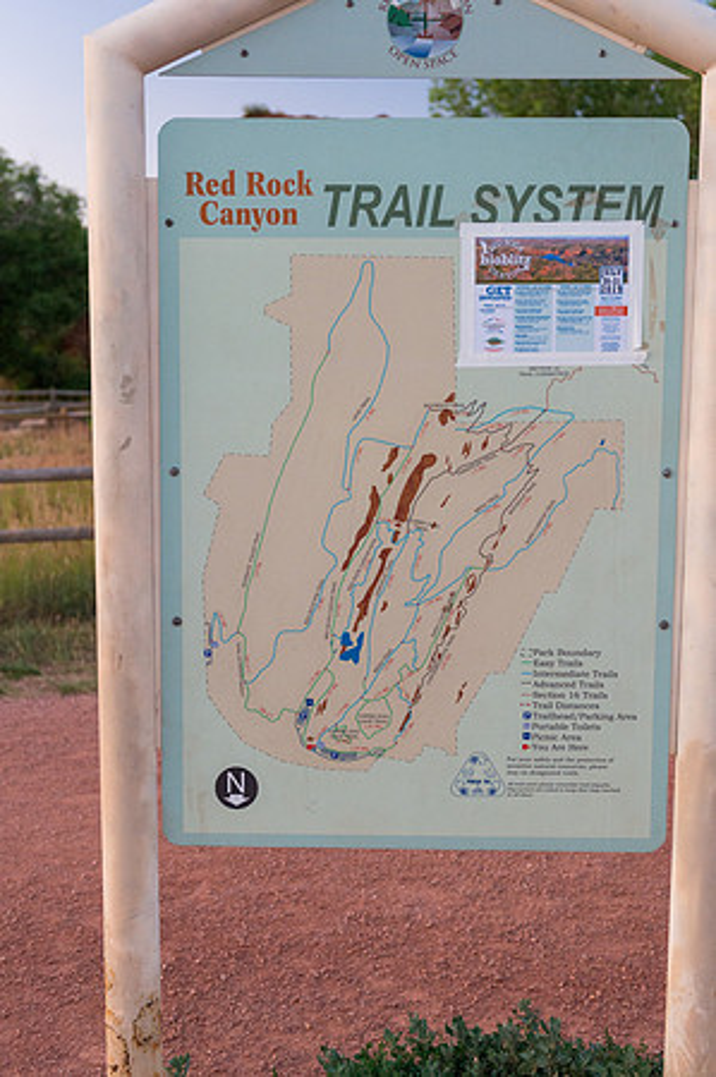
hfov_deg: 28.0
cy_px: 538
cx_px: 358
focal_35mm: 48
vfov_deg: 41.2
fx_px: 1435
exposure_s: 1/500
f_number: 4
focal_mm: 48
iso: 2800
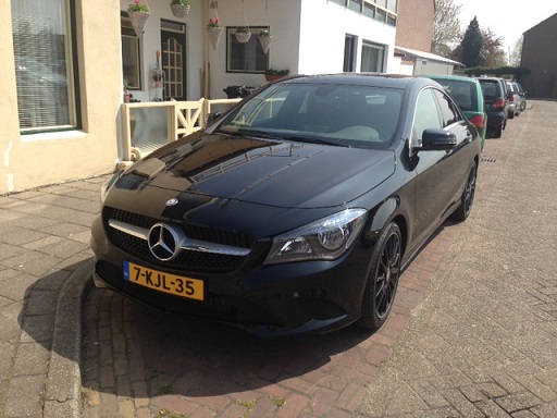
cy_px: 209
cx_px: 278
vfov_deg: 42.9
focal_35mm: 33
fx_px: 531
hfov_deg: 55.4
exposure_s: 1/1153
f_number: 2.4
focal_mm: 4.13
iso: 50
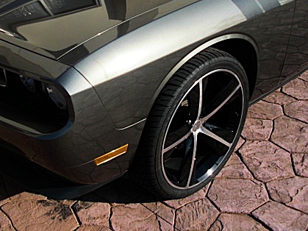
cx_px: 107
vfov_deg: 26.2
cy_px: 56
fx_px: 489
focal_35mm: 55
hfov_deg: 34.7
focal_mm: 6.3
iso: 50
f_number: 2.8
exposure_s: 1/1000
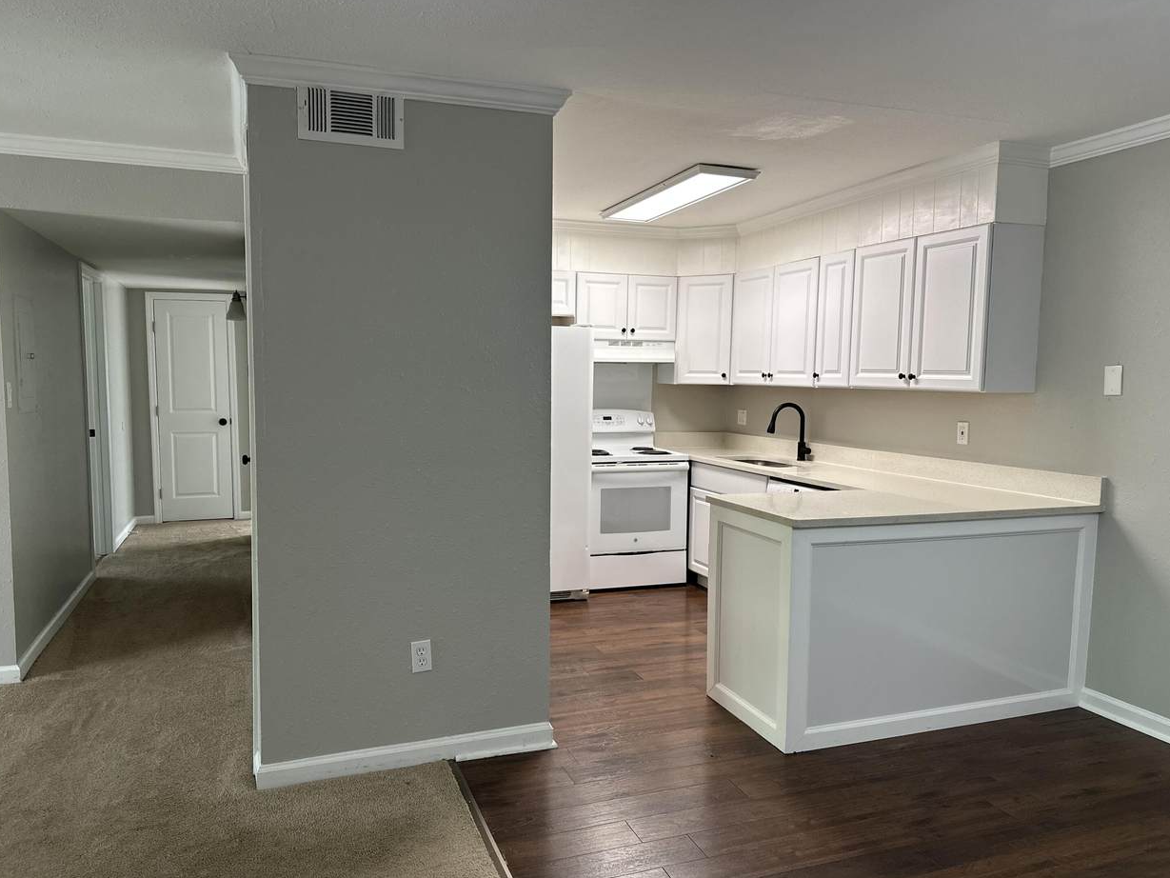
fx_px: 845
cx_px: 567
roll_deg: -0.9
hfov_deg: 69.4
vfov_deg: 54.9
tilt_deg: -5.3
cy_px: 445
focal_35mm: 25
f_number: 1.78
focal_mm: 6.86
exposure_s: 1/103
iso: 250
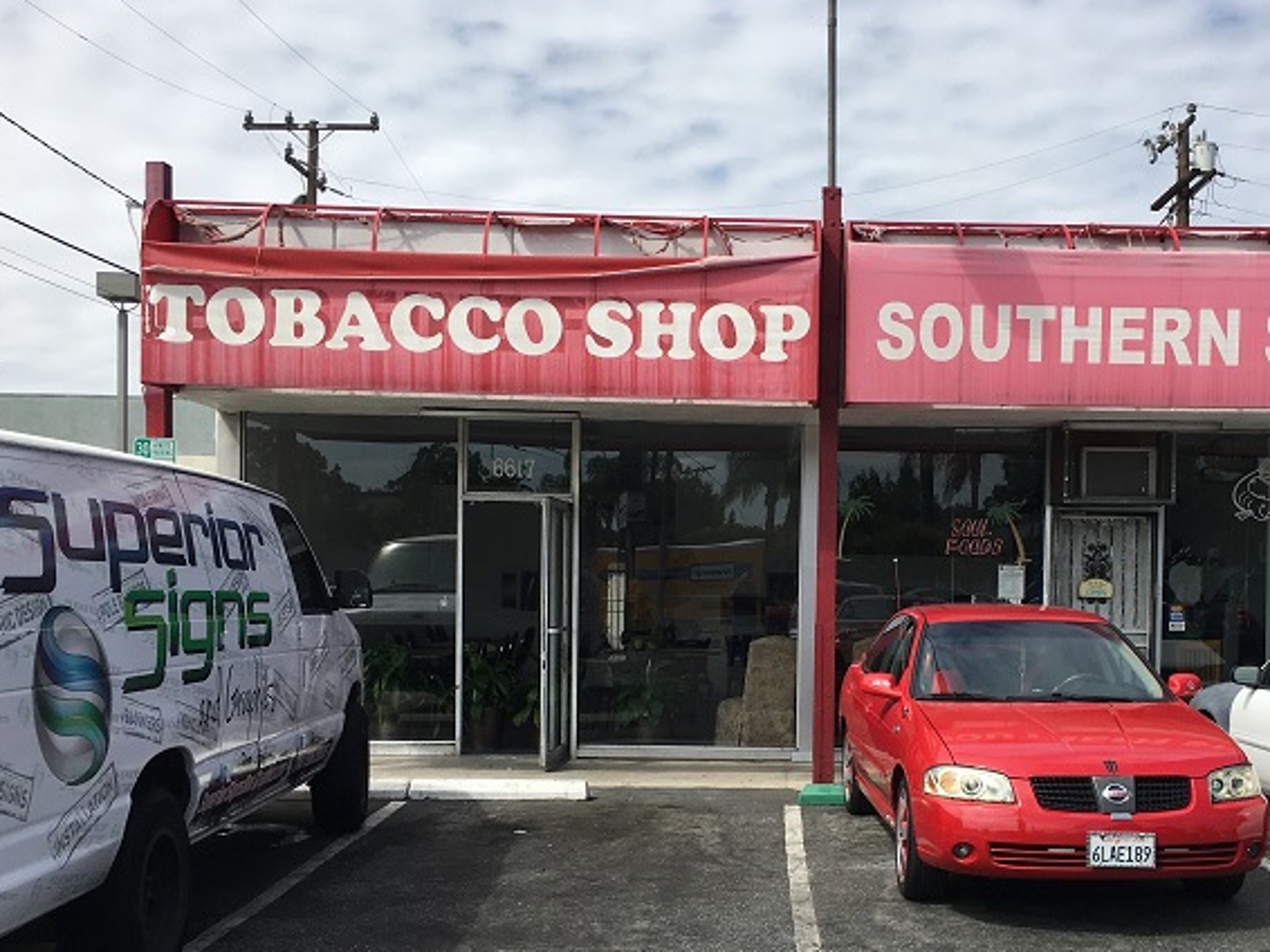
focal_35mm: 41
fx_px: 1504
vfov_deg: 34.9
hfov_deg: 45.3
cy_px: 613
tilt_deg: -1.2
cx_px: 810
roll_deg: -1.6
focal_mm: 4.15
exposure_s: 1/1972
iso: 25
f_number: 2.2
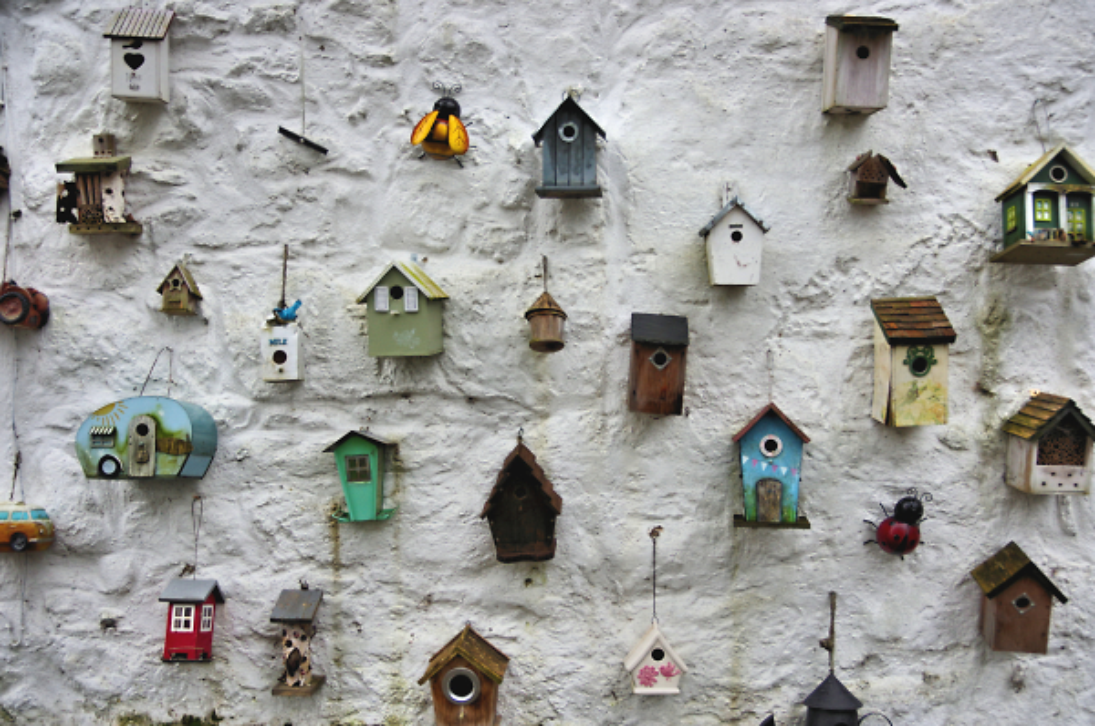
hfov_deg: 55.9
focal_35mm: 34
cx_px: 548
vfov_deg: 38.8
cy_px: 363
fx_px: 1032
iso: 400
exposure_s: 1/50
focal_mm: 23
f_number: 4
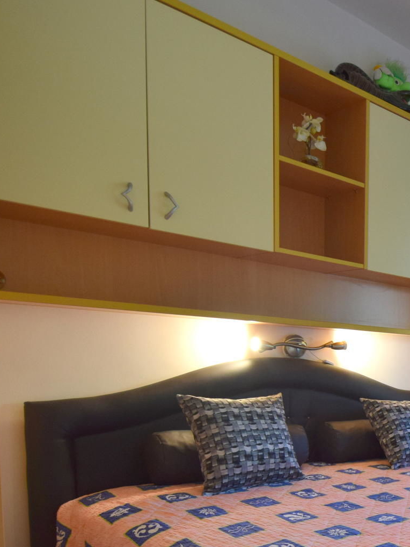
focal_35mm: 34
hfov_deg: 33.5
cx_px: 500
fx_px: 537
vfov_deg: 52.0
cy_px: 400
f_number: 4.5
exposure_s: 1/80
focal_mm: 10
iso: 400
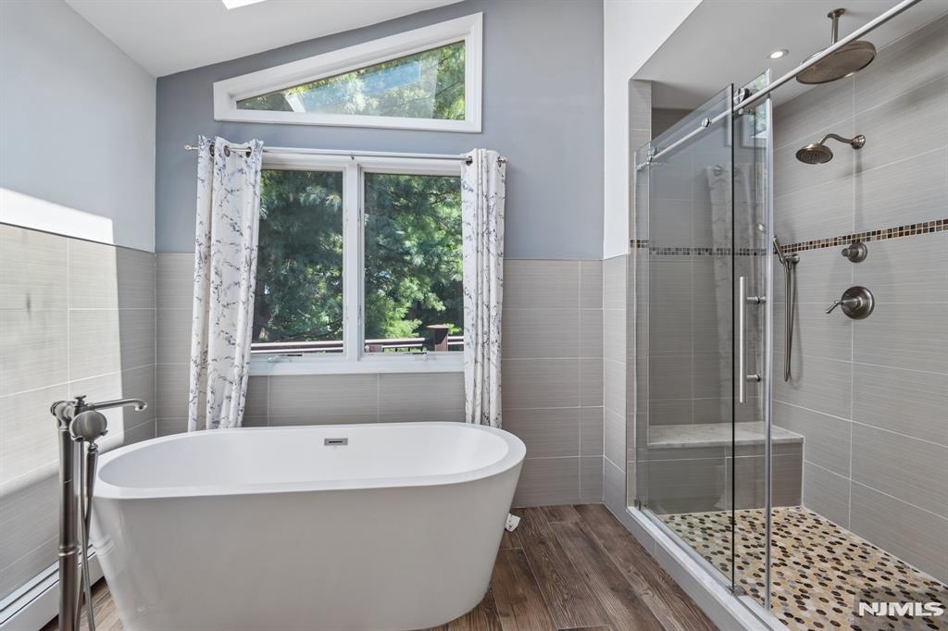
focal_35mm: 16
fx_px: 421
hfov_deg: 96.8
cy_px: 316
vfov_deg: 73.7
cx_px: 474
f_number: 8
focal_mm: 16
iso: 400
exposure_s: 1/50
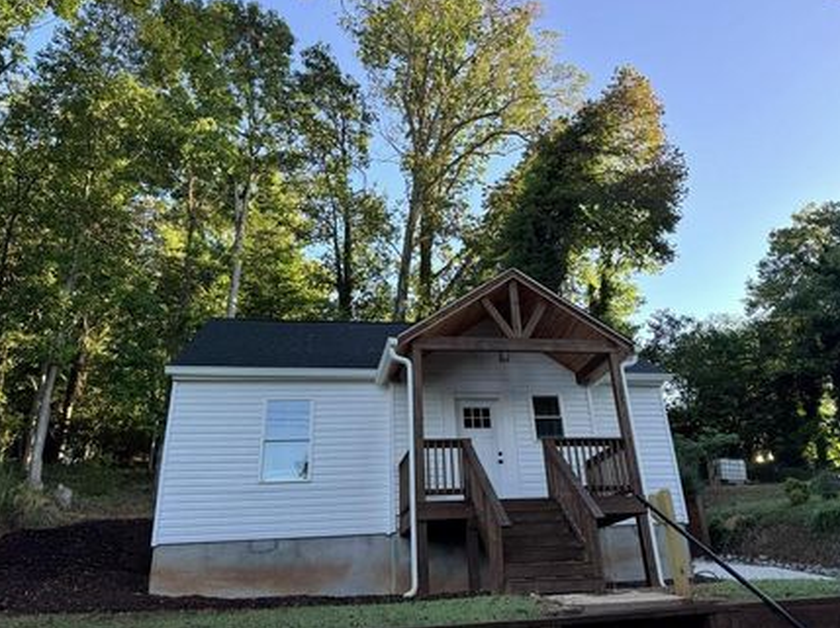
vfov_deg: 49.5
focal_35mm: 28
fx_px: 679
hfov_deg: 63.3
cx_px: 466
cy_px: 267
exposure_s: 1/782
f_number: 1.78
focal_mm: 6.76
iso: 80
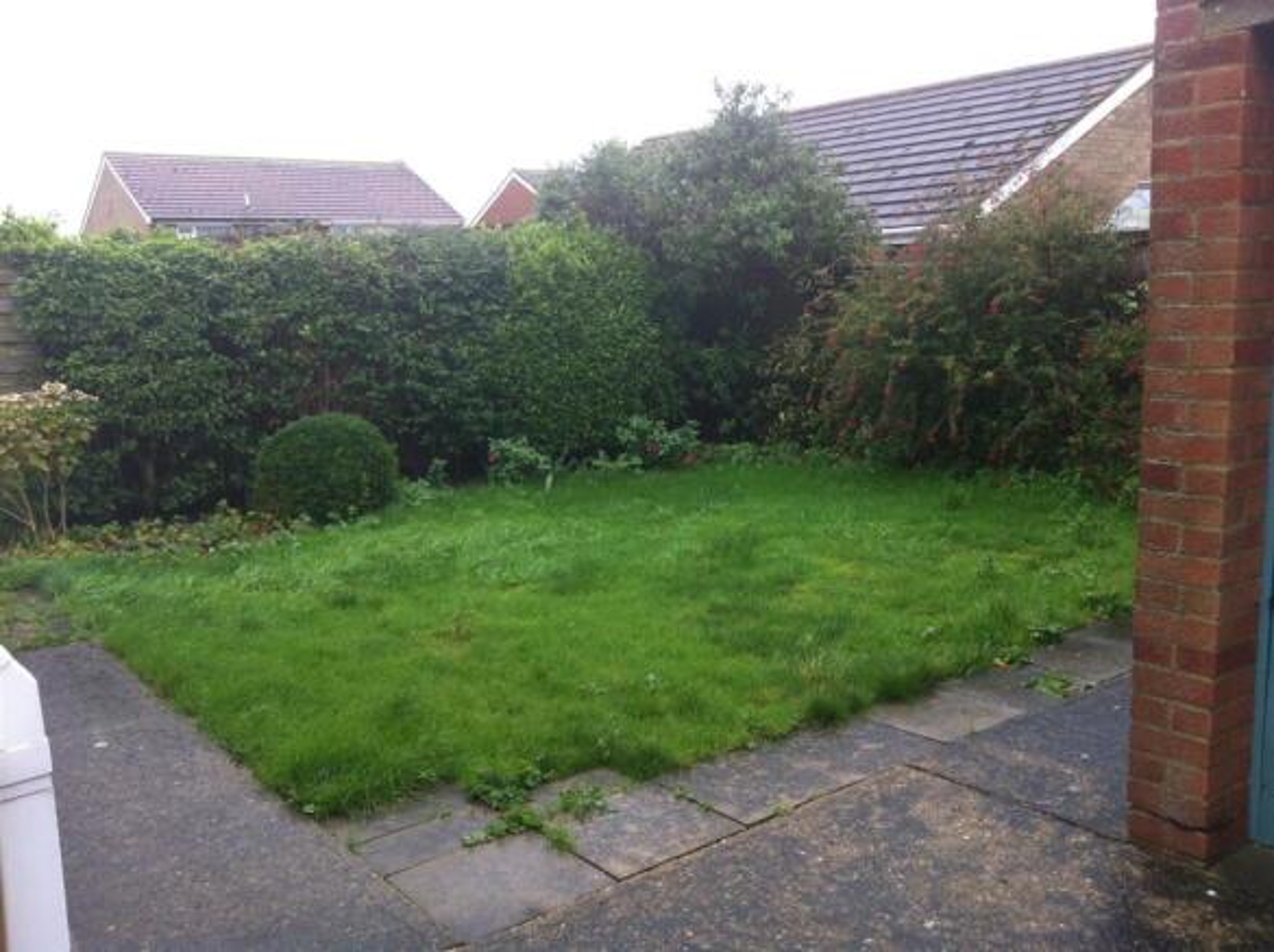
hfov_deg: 52.7
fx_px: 1286
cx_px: 637
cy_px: 476
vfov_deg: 40.6
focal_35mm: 35
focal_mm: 3.85
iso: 80
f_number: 2.8
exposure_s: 1/141
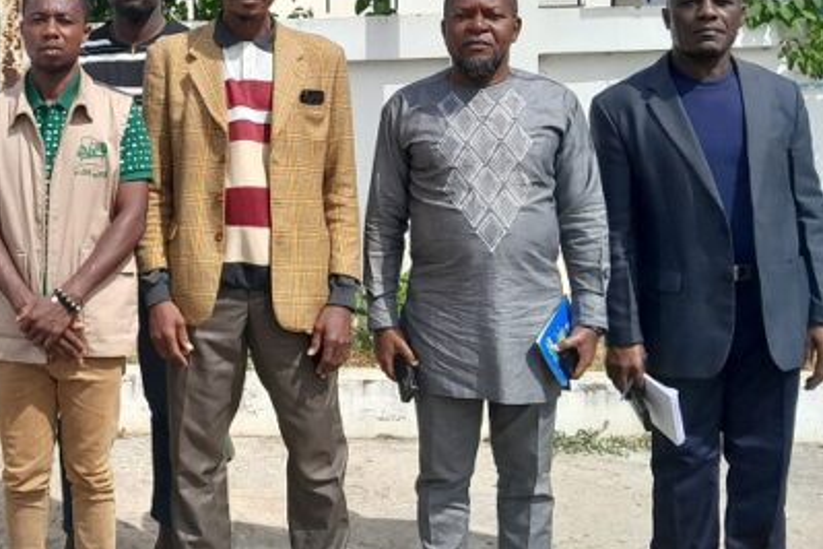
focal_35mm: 52
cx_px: 99
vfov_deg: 25.7
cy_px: 140
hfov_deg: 36.1
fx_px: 1189
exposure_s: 1/853
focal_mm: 3.98
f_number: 1.8
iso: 40
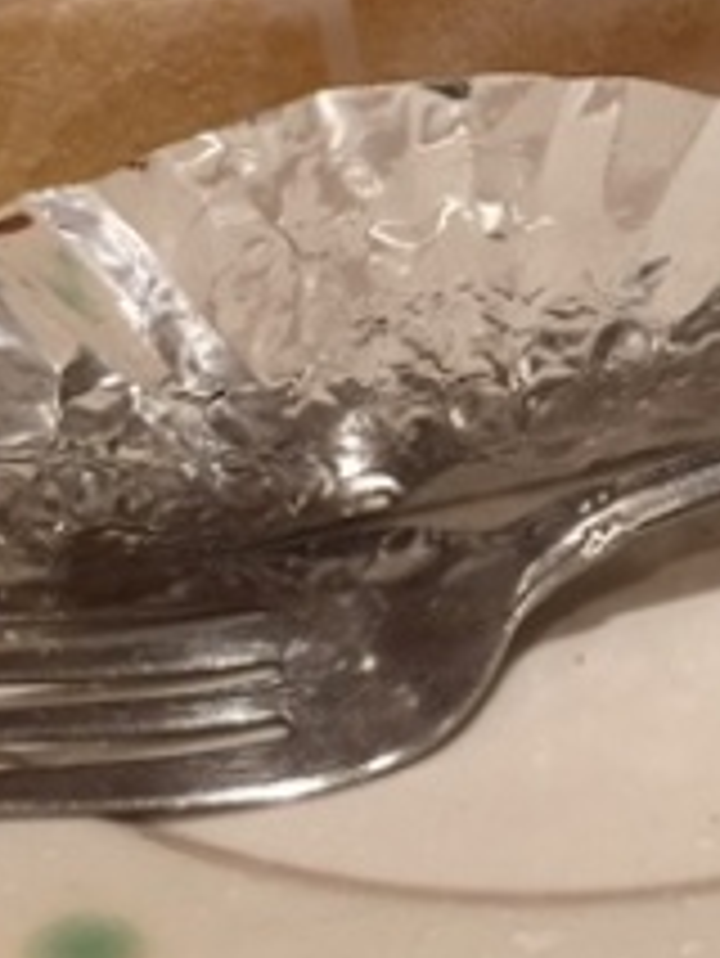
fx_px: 1884
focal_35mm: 68
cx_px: 596
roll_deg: +2.8
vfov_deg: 27.9
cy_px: 189
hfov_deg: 21.3
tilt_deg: -43.6
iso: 125
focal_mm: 4.15
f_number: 2.2
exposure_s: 1/30
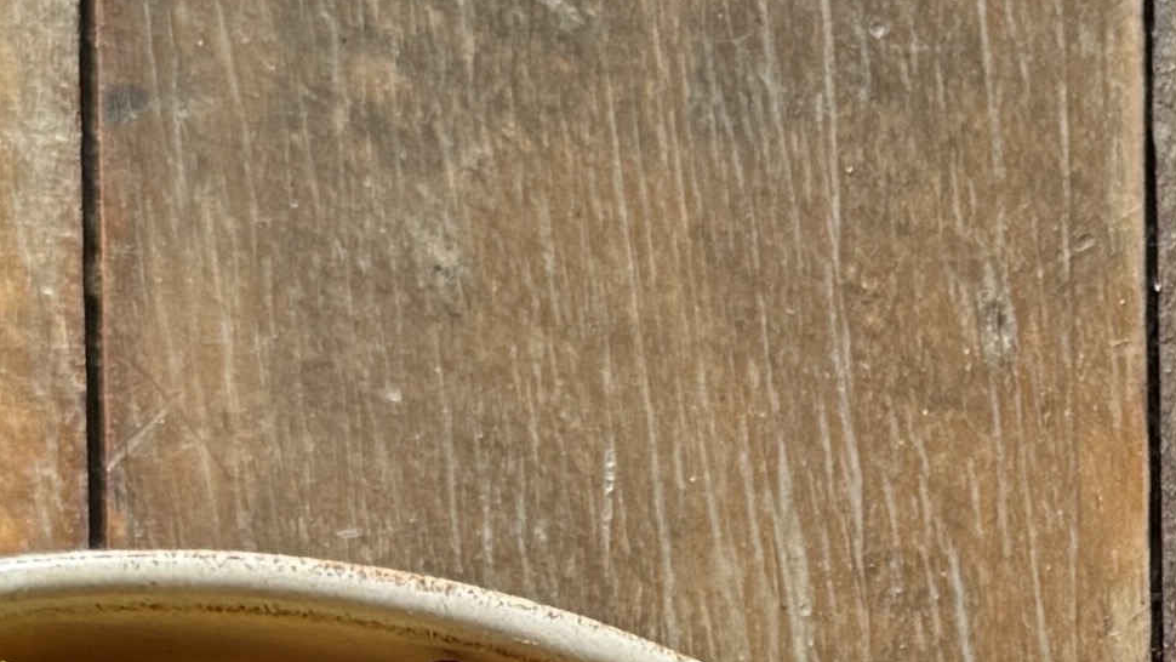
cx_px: 1152
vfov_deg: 7.6
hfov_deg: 13.8
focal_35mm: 154
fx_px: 4803
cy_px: 1225
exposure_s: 1/980
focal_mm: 6.76
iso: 80
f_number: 1.78
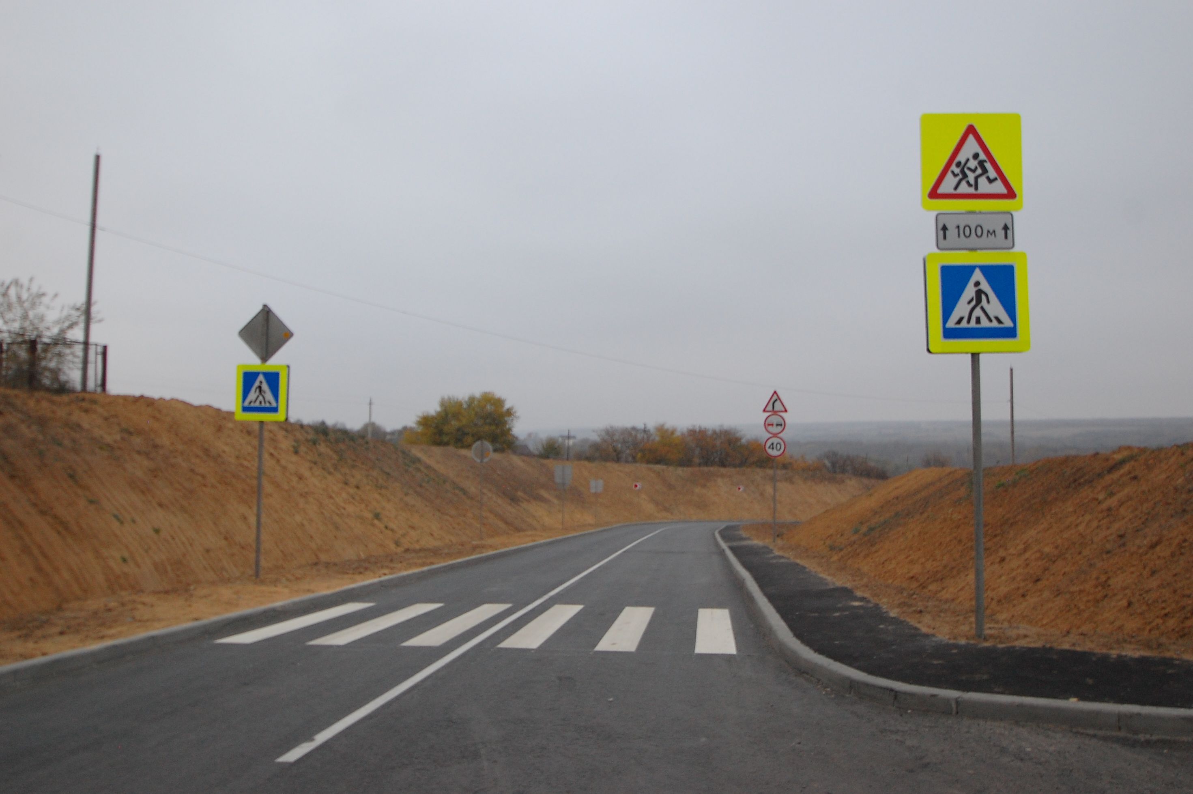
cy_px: 397
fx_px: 944
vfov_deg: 45.6
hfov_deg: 64.6
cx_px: 596
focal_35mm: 28
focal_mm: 19
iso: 800
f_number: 4.5
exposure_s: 1/800
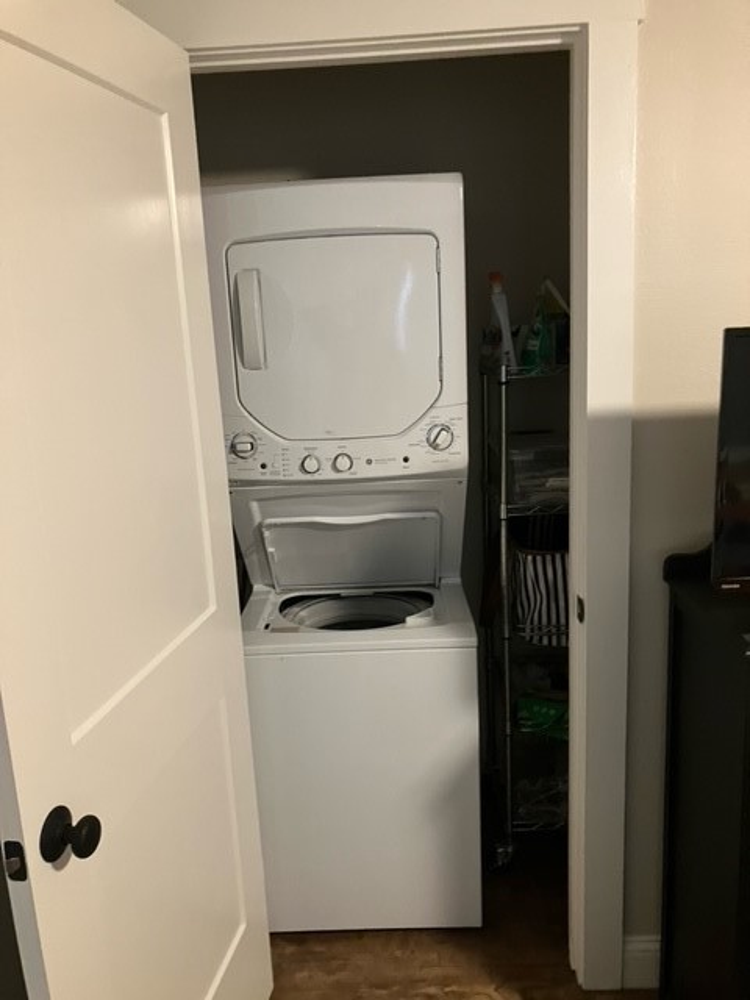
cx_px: 375
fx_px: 809
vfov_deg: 63.4
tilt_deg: -12.5
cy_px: 500
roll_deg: +3.0
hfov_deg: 49.7
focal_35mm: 28
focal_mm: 3.99
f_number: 1.8
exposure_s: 1/24
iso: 640
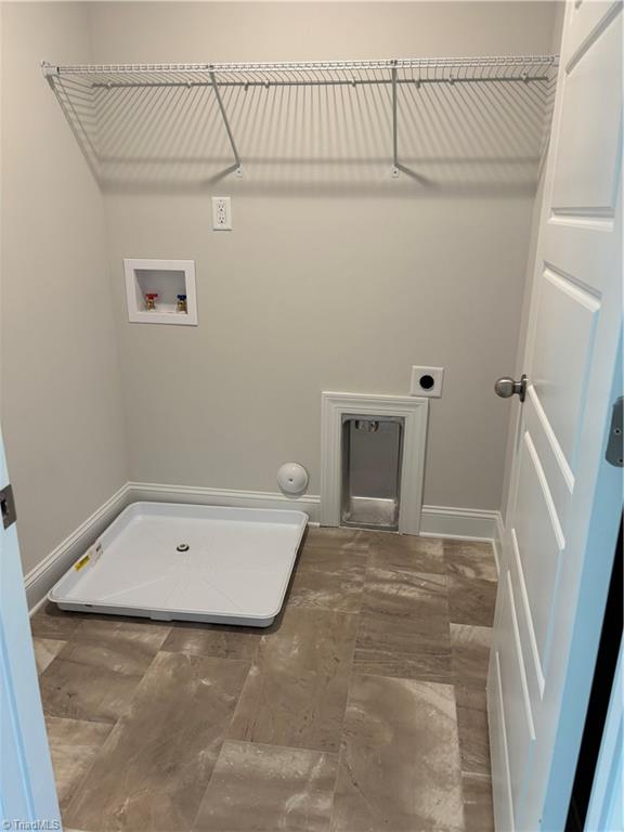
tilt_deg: -16.4
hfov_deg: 53.1
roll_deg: -1.2
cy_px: 416
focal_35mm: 26
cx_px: 312
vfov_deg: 67.3
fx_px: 625
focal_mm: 5.96
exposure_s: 1/60
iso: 100
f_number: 1.6
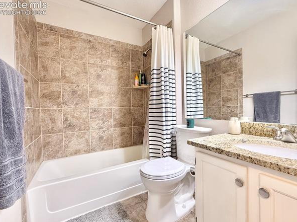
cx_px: 145
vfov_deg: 81.6
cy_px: 107
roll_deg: +0.6
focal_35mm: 15
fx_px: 129
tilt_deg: +2.3
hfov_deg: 98.2
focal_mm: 2.22
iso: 200
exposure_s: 1/60
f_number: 2.2
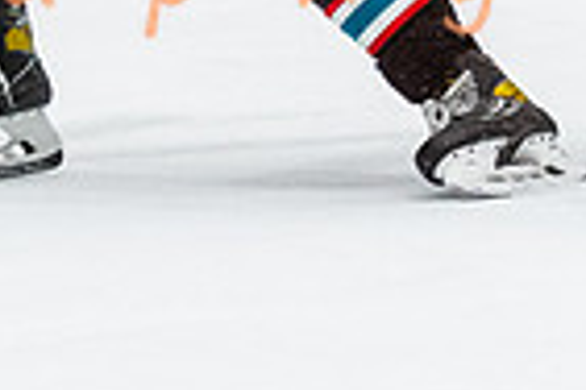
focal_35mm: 835
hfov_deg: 2.5
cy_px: -528
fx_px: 13591
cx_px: -8
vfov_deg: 1.6
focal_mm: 92
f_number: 2.8
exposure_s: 1/640
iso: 1800
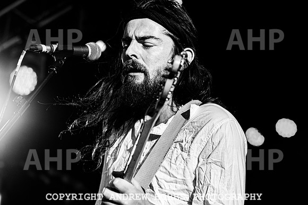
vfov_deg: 12.5
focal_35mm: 109
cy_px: 102
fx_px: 935
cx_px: 154
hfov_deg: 18.7
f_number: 4.5
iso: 1250
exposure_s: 1/5000
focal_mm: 102
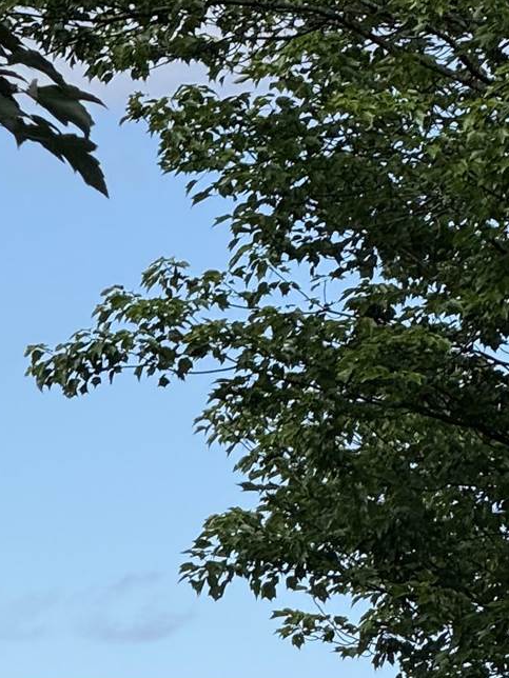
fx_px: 8411
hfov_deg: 3.5
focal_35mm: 429
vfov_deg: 4.6
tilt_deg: +1.0
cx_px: 293
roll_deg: -1.2
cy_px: 1142
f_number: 2.8
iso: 50
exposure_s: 1/1730
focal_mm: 15.66
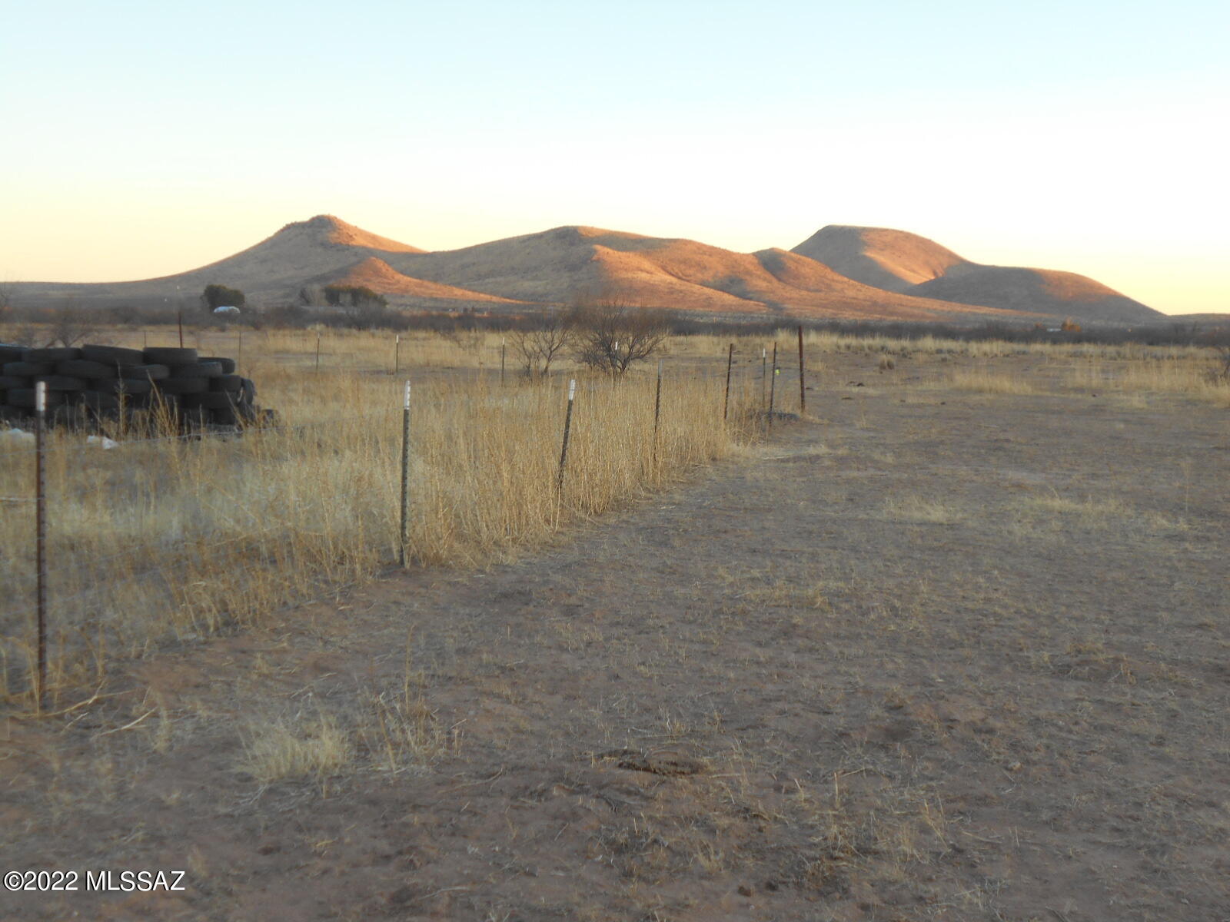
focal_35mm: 49
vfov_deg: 29.7
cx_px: 615
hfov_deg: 38.9
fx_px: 1741
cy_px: 461
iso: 80
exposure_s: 1/40
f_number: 4.5
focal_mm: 8.8
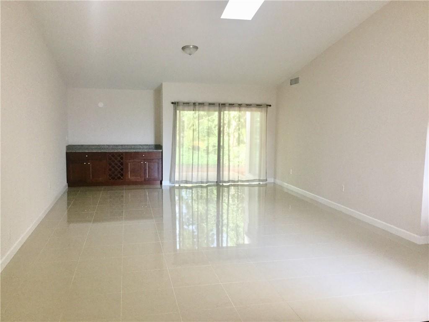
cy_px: 161
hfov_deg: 58.4
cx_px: 214
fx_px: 384
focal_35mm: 31
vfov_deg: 45.4
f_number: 2.4
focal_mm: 3.3
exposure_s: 1/30
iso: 100
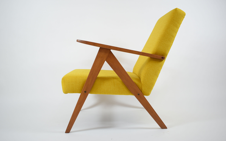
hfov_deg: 52.7
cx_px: 113
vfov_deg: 34.4
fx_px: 228
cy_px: 68
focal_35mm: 37
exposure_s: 1/20
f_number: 4
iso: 100
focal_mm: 24
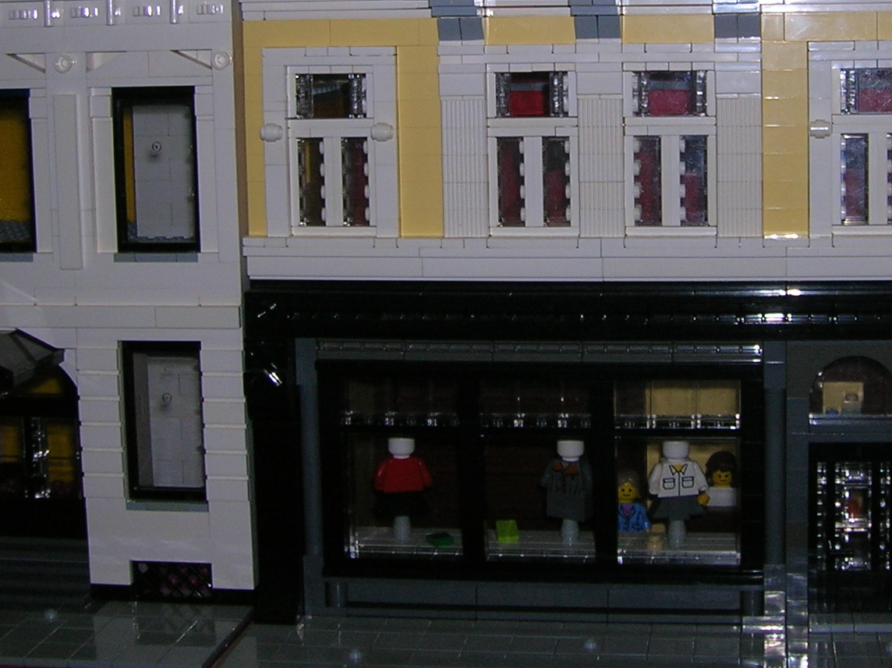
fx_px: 1751
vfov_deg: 21.2
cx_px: 589
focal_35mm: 68
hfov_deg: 28.4
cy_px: 98
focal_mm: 5.7
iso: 50
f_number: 2.9
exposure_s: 1/60.1
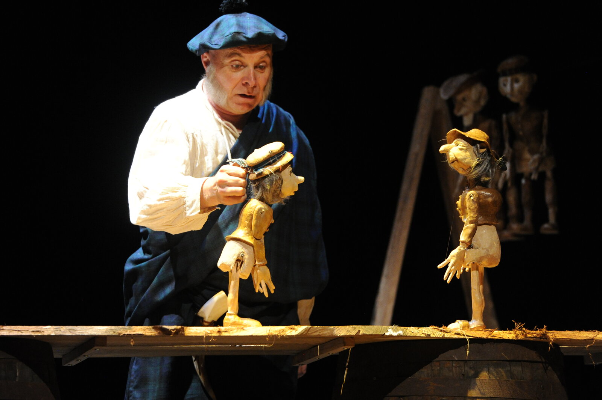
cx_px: 301
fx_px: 3343
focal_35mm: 200
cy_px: 200
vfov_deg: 6.9
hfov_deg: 10.3
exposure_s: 1/200
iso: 6400
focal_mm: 200
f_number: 3.5
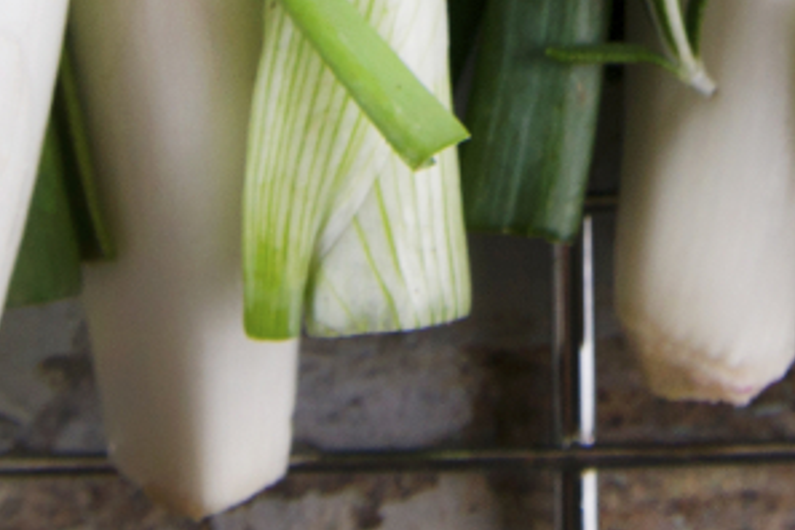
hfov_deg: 12.8
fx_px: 3533
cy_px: -751
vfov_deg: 7.9
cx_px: 613
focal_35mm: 160
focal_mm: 28
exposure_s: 1/125
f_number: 8
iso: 100
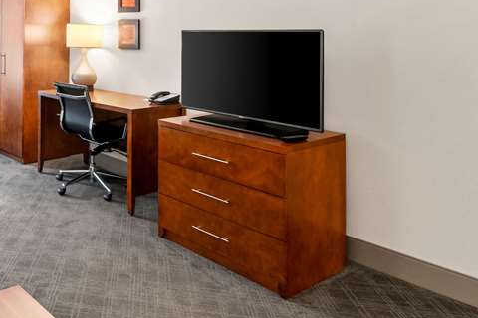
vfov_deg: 39.7
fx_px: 425
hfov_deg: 50.1
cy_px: 72
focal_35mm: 32
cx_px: 23
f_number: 8
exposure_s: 1/2
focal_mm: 10
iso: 400
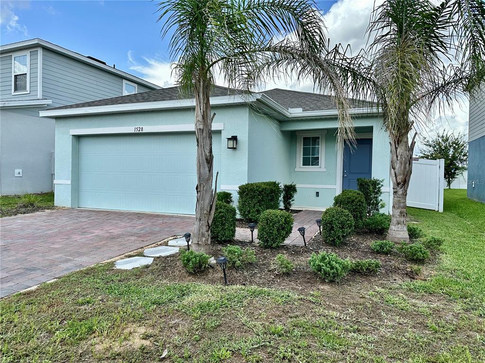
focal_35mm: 24
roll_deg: -1.1
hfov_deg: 71.6
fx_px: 336
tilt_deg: -1.2
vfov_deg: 56.8
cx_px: 242
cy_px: 182
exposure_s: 1/2203
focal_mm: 6.86
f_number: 1.78
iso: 80
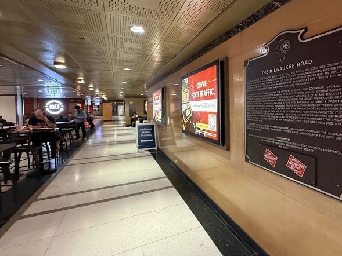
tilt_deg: +2.4
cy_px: 114
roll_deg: +1.7
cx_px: 213
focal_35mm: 19
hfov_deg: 83.1
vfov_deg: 68.5
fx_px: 188
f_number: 2.2
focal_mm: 2.22
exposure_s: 1/60
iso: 640
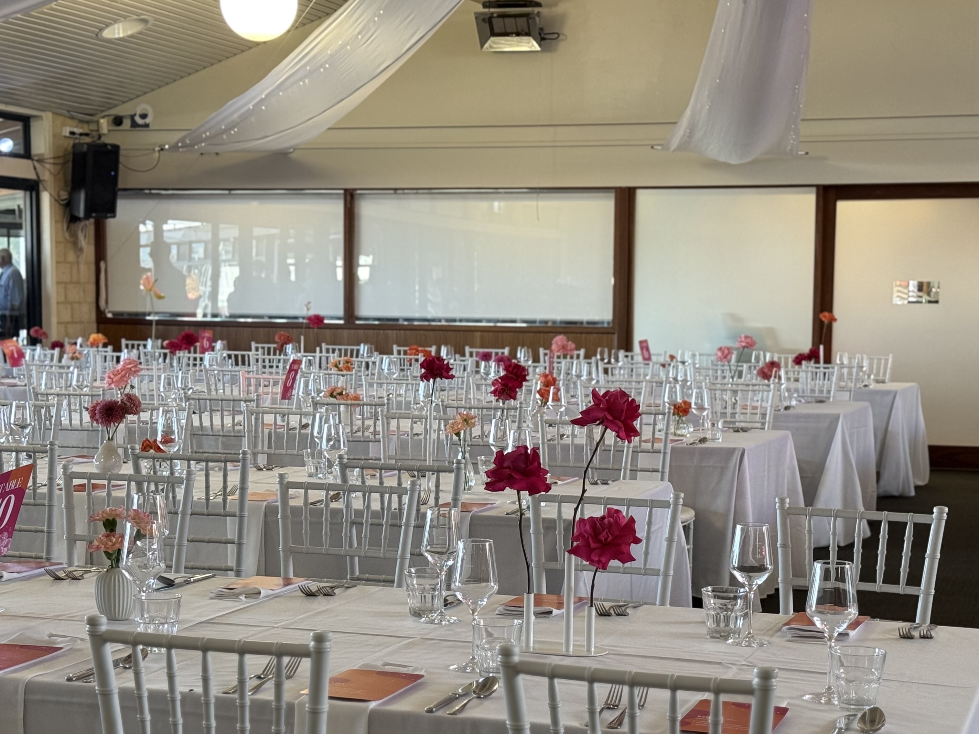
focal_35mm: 68
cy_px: 465
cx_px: 481
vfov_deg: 21.6
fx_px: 1923
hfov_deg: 28.6
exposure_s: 1/60
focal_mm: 6.76
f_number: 1.78
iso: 160
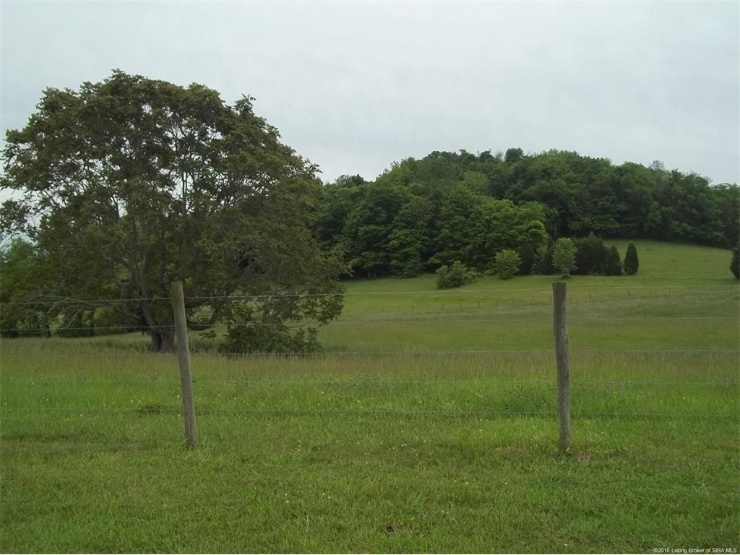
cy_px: 278
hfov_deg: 47.9
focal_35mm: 39
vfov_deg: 36.8
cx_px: 370
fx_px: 834
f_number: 3.2
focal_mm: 7.1
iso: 64
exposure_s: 1/500
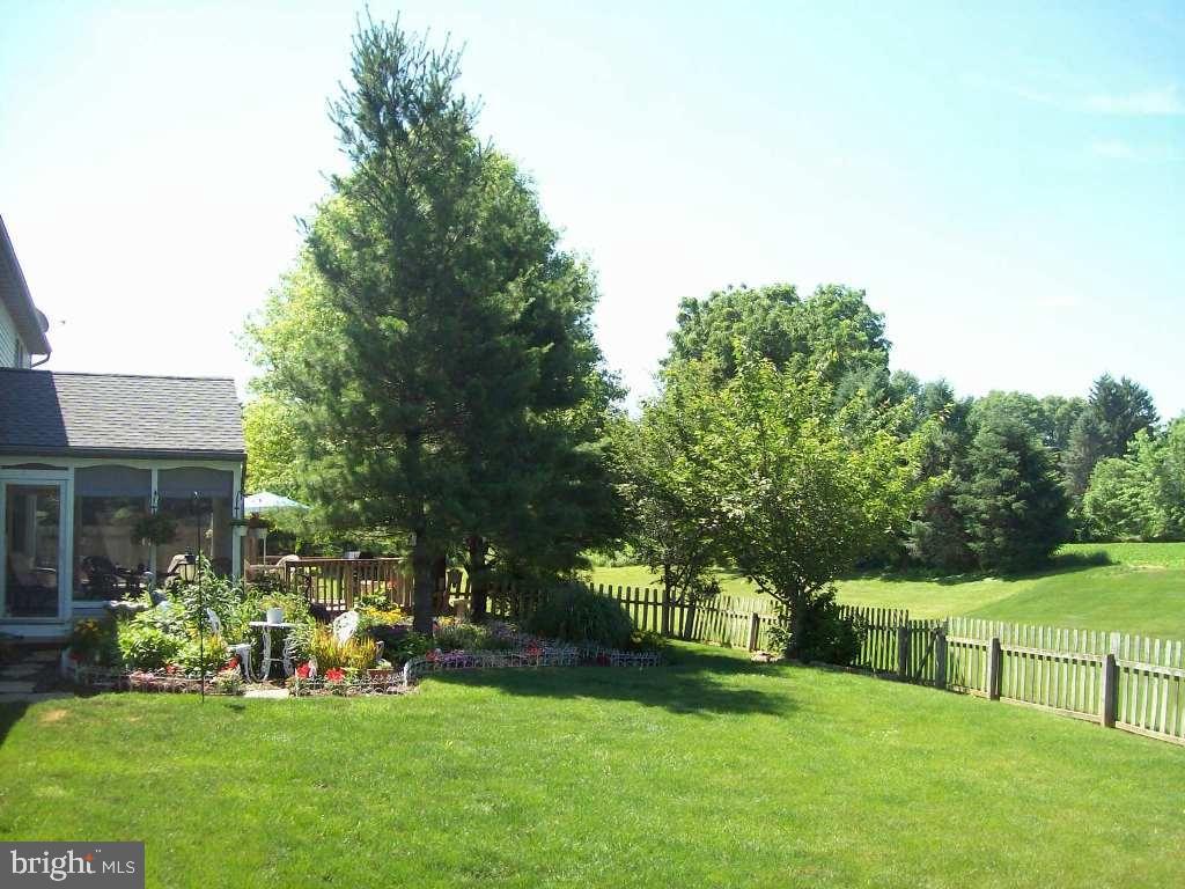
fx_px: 1232
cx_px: 592
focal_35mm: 36
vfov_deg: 39.7
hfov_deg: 51.4
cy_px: 444
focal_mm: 6
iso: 80
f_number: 2.7
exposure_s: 1/620
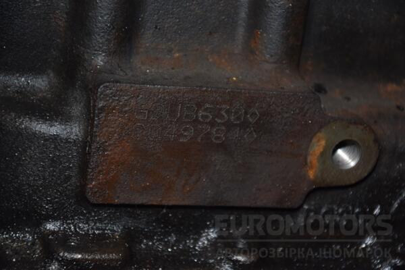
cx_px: 202
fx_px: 1772
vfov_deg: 8.7
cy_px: 135
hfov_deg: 13.0
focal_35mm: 158
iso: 800
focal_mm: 105
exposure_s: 1/60
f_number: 5.6
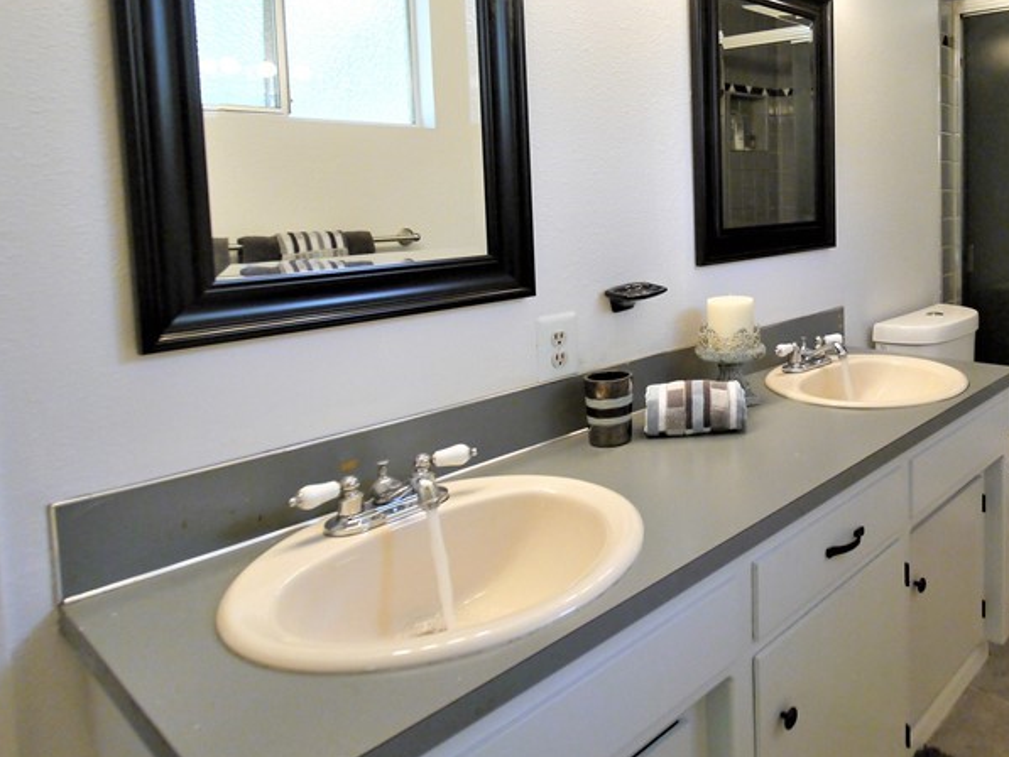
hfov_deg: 65.1
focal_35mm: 24
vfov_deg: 55.6
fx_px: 700
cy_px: 250
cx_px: 810
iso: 640
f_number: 2.8
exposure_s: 1/125
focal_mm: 7
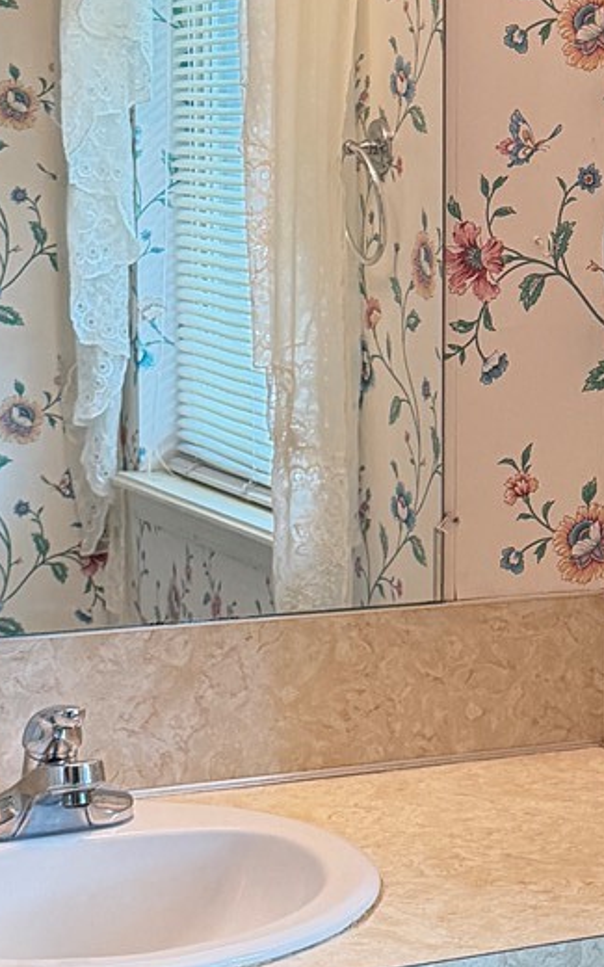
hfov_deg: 13.6
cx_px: 656
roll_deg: -1.2
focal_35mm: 94
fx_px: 2476
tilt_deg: -4.4
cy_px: 391
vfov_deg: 22.1
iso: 320
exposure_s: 1/120
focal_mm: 6.76
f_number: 1.78
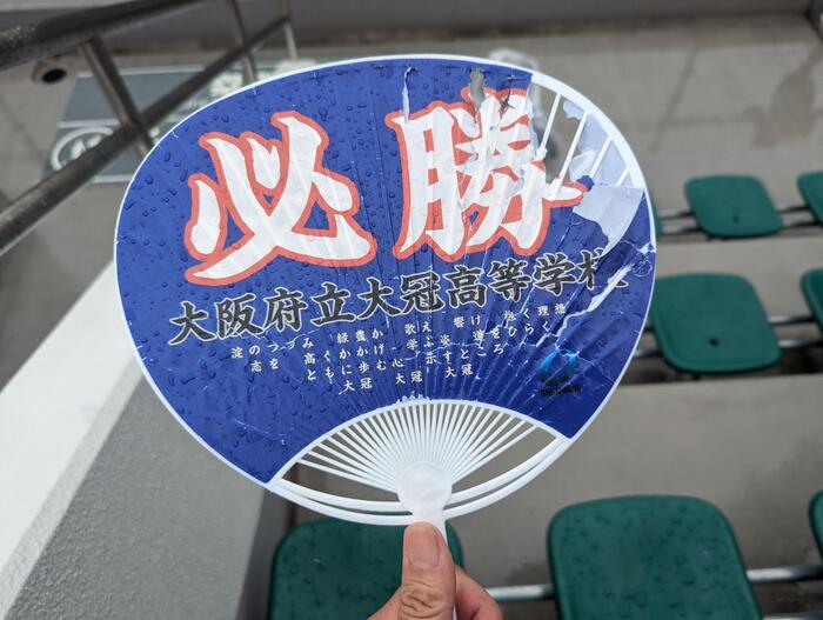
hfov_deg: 71.5
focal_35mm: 24
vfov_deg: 56.9
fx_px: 571
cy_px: 310
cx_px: 412
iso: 52
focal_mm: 6.81
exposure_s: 1/399
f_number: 1.85
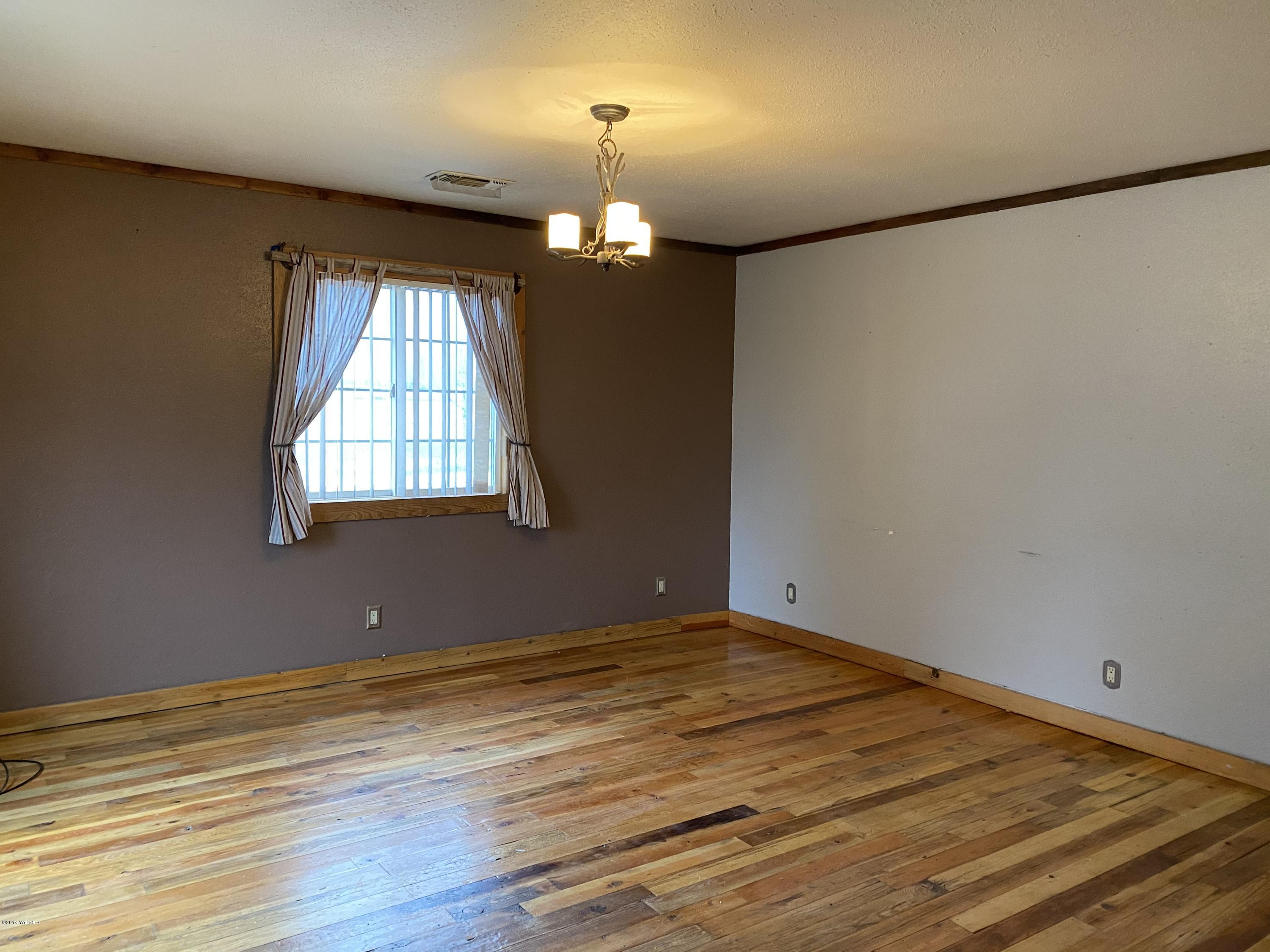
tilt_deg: -4.0
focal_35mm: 26
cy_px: 476
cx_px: 635
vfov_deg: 53.1
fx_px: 954
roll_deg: -1.7
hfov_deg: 67.3
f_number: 1.8
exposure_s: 1/60
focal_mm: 4.25
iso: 320
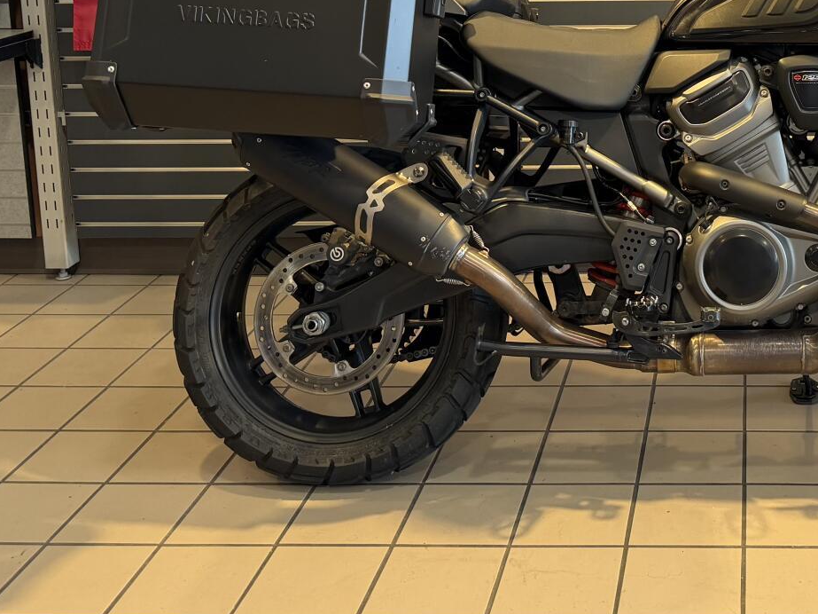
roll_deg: -0.3
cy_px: 10
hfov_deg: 34.9
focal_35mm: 52
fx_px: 1229
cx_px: 727
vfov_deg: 26.6
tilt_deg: -9.8
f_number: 1.78
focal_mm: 6.76
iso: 125
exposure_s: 1/60
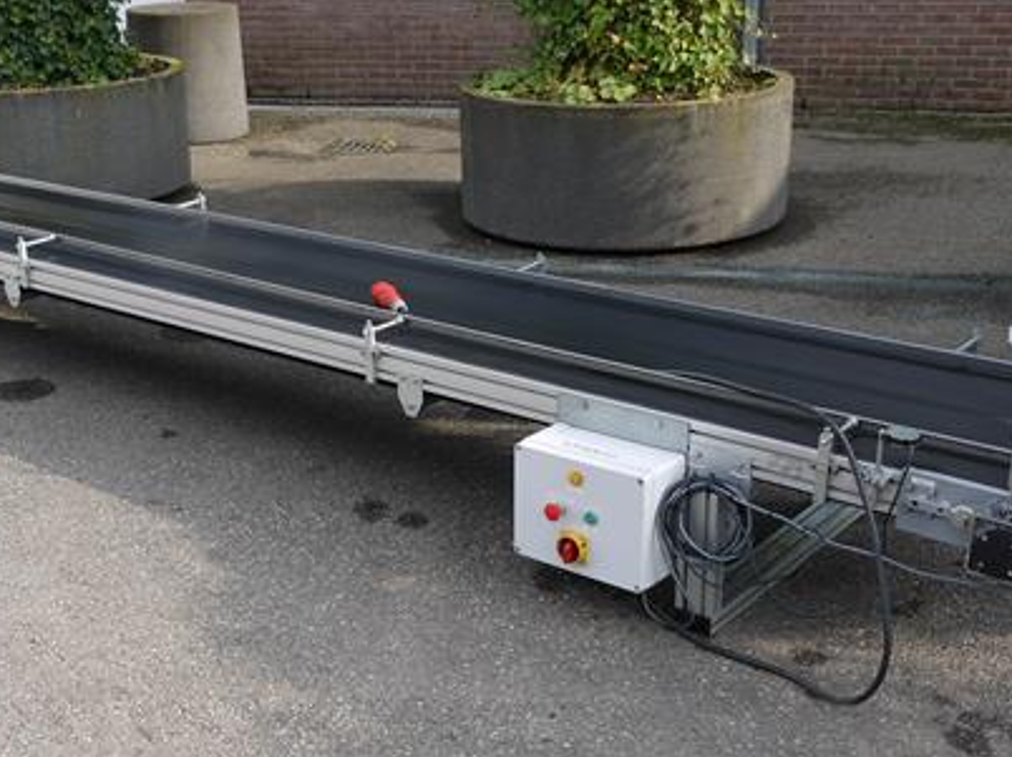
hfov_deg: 37.4
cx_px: 413
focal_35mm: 51
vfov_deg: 28.5
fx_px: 1490
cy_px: 400
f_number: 5.6
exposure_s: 1/200
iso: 100
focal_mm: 16
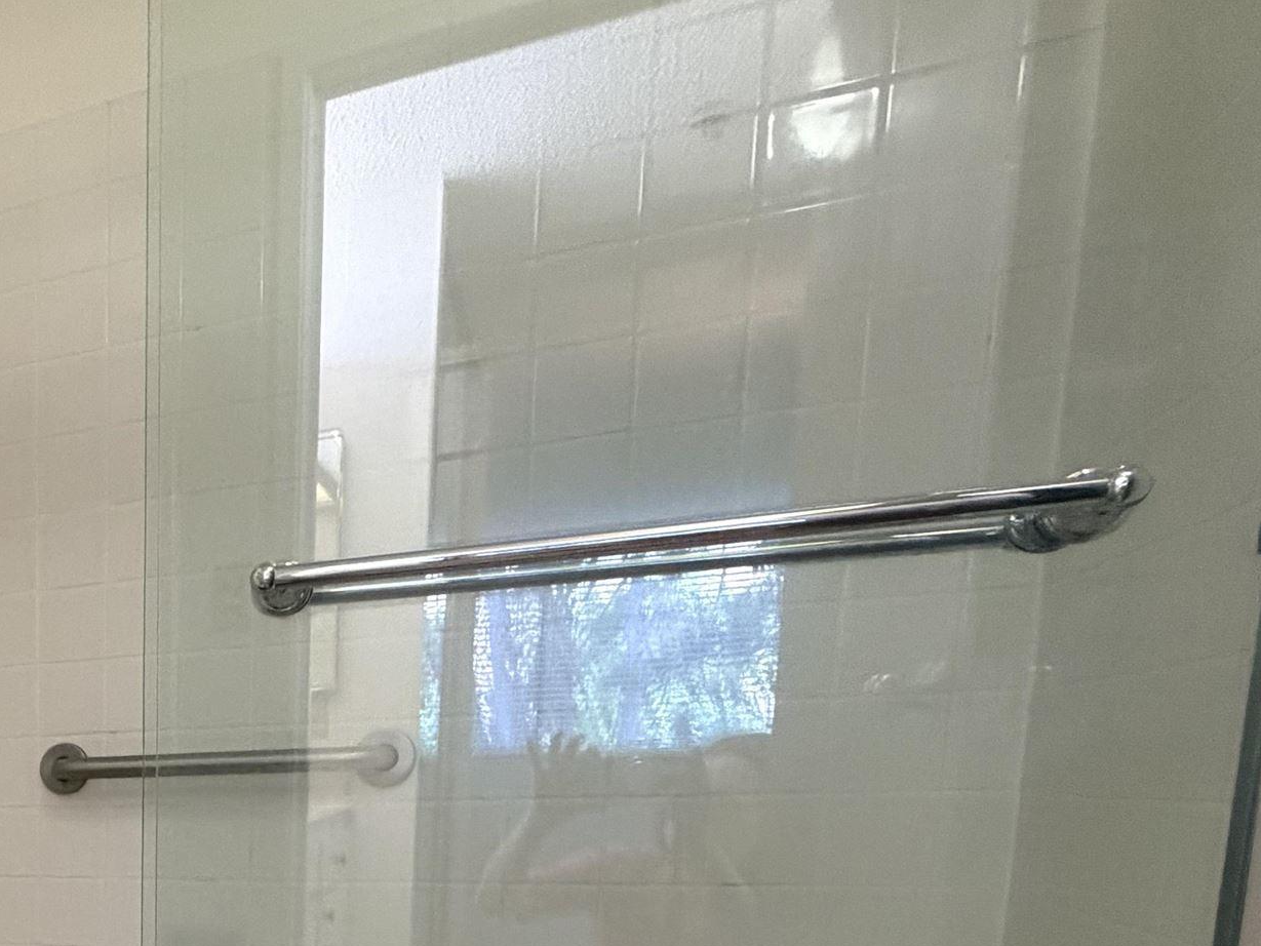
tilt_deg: -8.4
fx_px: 1275
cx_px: -133
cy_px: 984
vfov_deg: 36.0
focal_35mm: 35
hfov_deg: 41.6
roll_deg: +2.1
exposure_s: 1/60
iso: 400
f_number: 2.2
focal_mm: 2.22
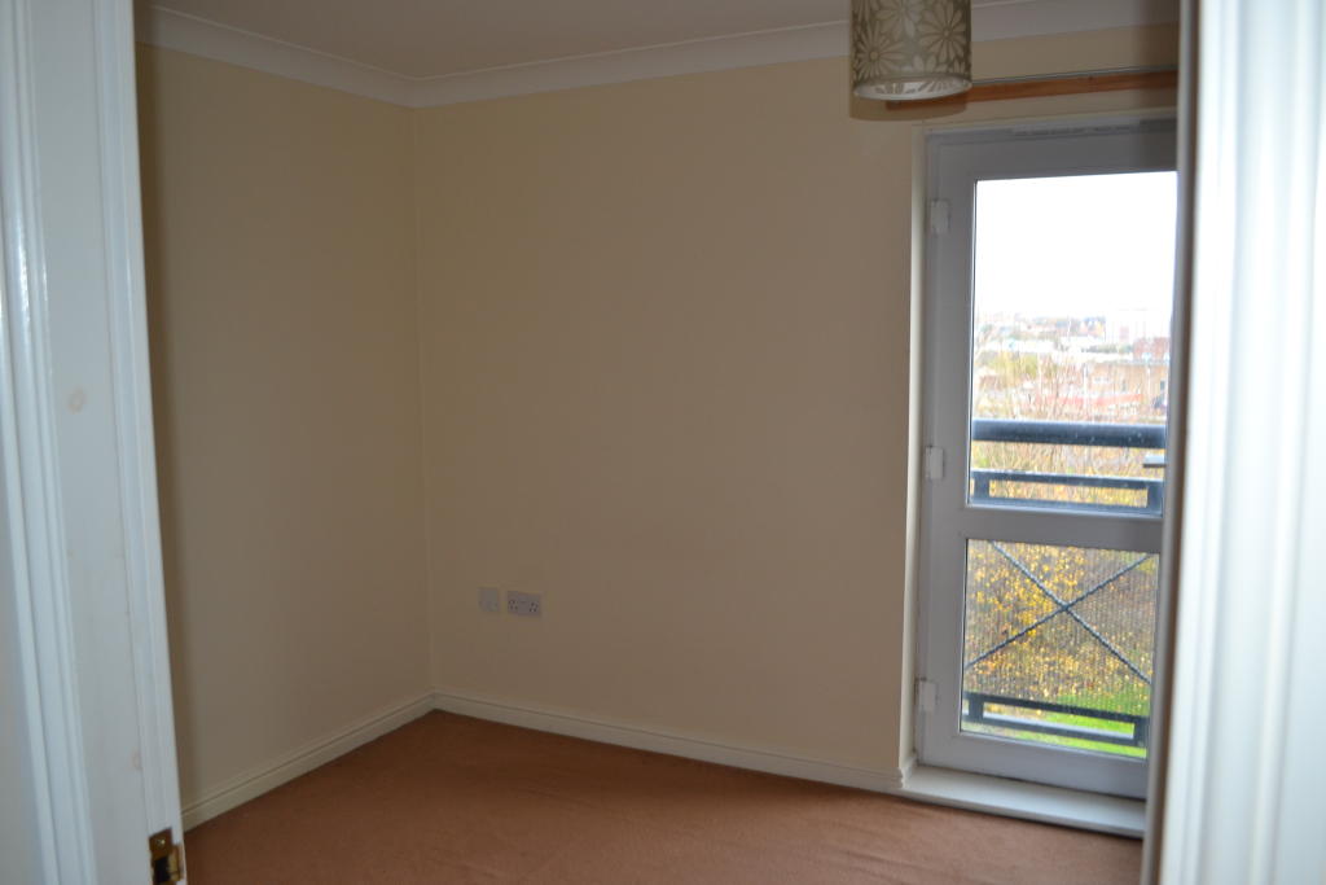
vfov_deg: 43.6
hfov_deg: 61.9
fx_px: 1105
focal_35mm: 30
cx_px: 663
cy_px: 442
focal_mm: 20
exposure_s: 1/60
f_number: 4
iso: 400
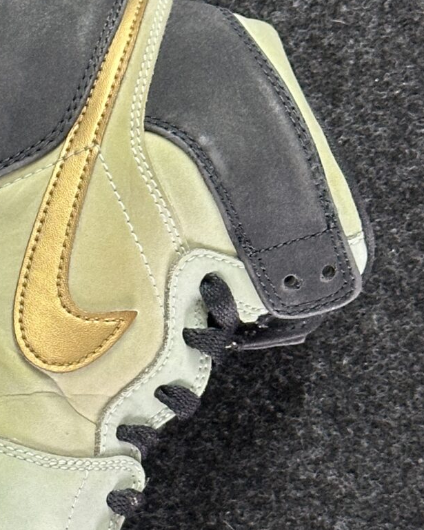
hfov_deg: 9.7
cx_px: -163
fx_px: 2447
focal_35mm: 156
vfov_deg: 12.3
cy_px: 367
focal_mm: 6.86
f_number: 1.78
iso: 250
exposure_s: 1/50
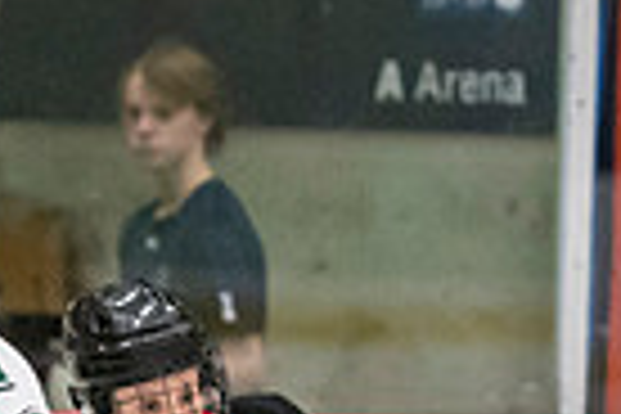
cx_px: 311
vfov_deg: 1.7
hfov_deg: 2.5
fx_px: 14247
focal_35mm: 826
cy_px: 831
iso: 2000
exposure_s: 1/640
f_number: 3.2
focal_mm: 98
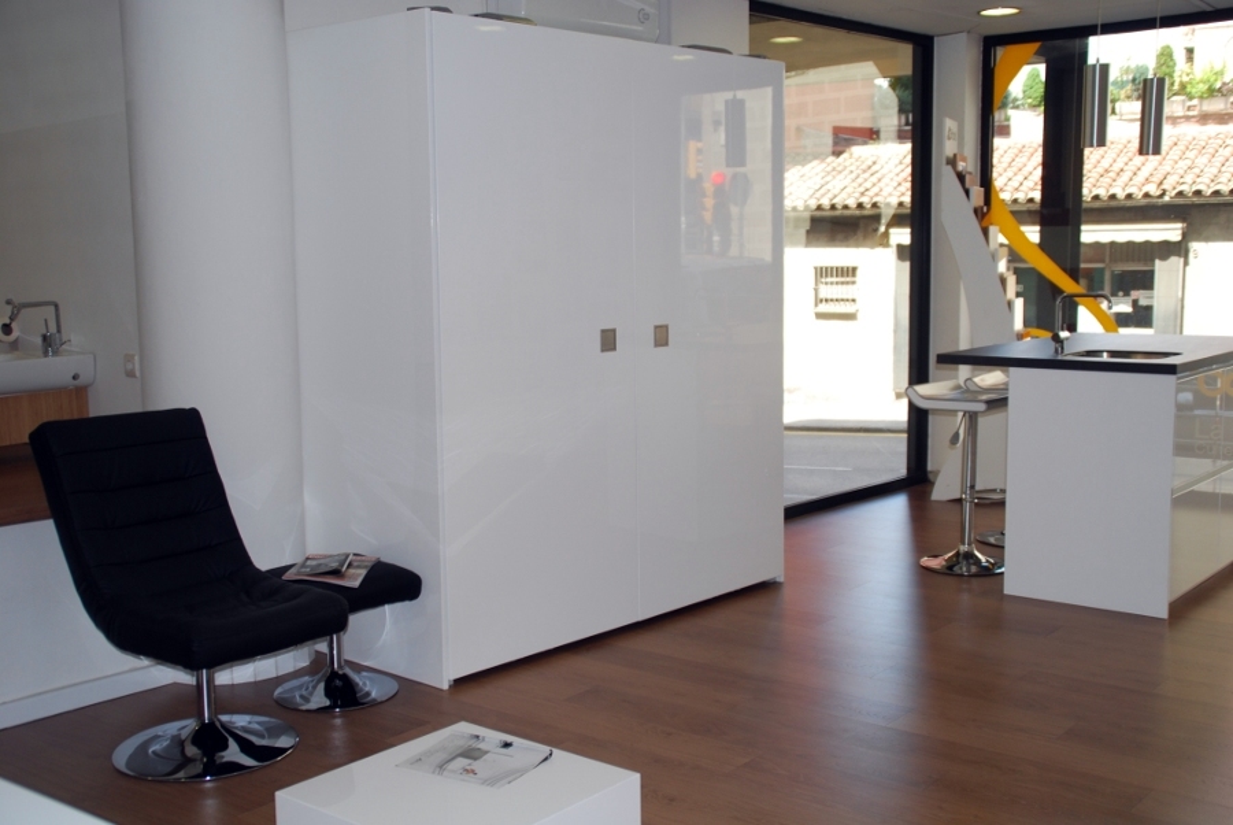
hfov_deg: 46.4
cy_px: 412
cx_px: 616
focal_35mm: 42
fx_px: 1440
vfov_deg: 32.0
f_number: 4
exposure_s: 1/125
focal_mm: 28
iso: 180
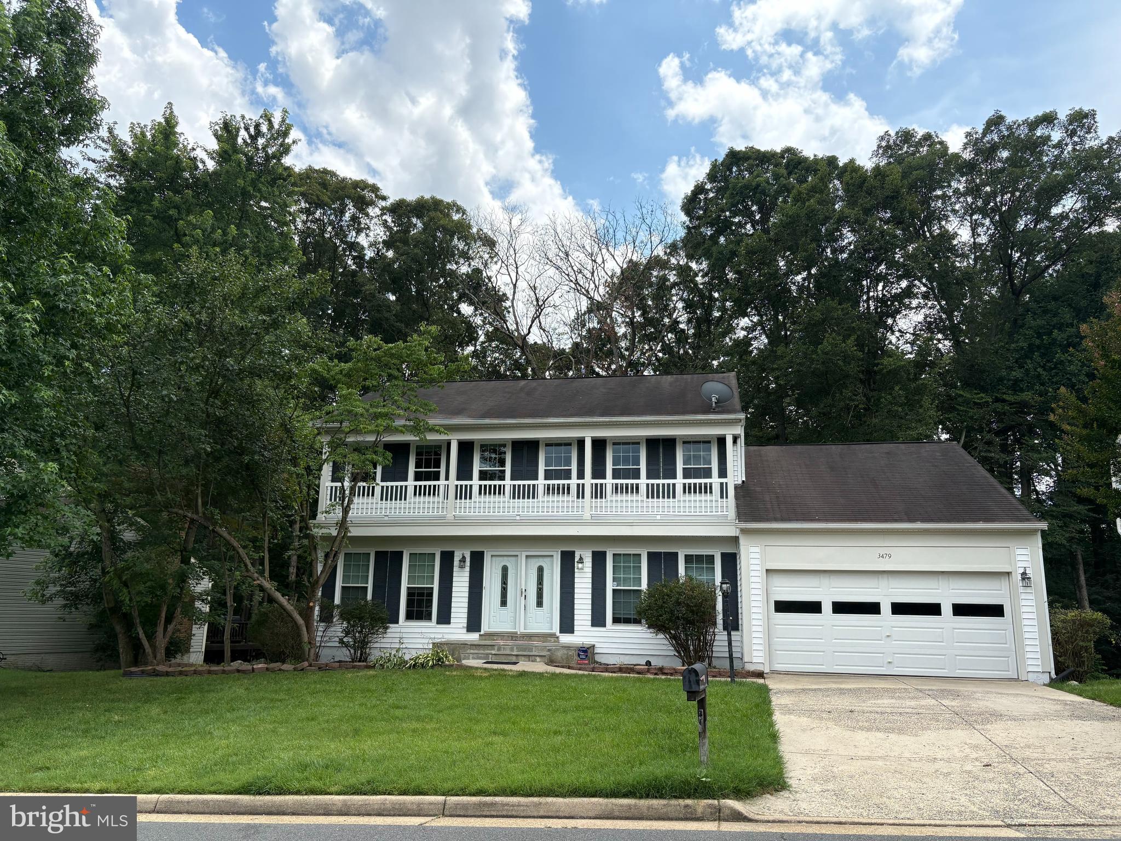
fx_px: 842
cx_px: 560
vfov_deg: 53.1
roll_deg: -0.5
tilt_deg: +13.2
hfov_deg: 67.3
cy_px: 420
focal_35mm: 26
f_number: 1.6
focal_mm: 5.96
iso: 64
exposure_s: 1/2283
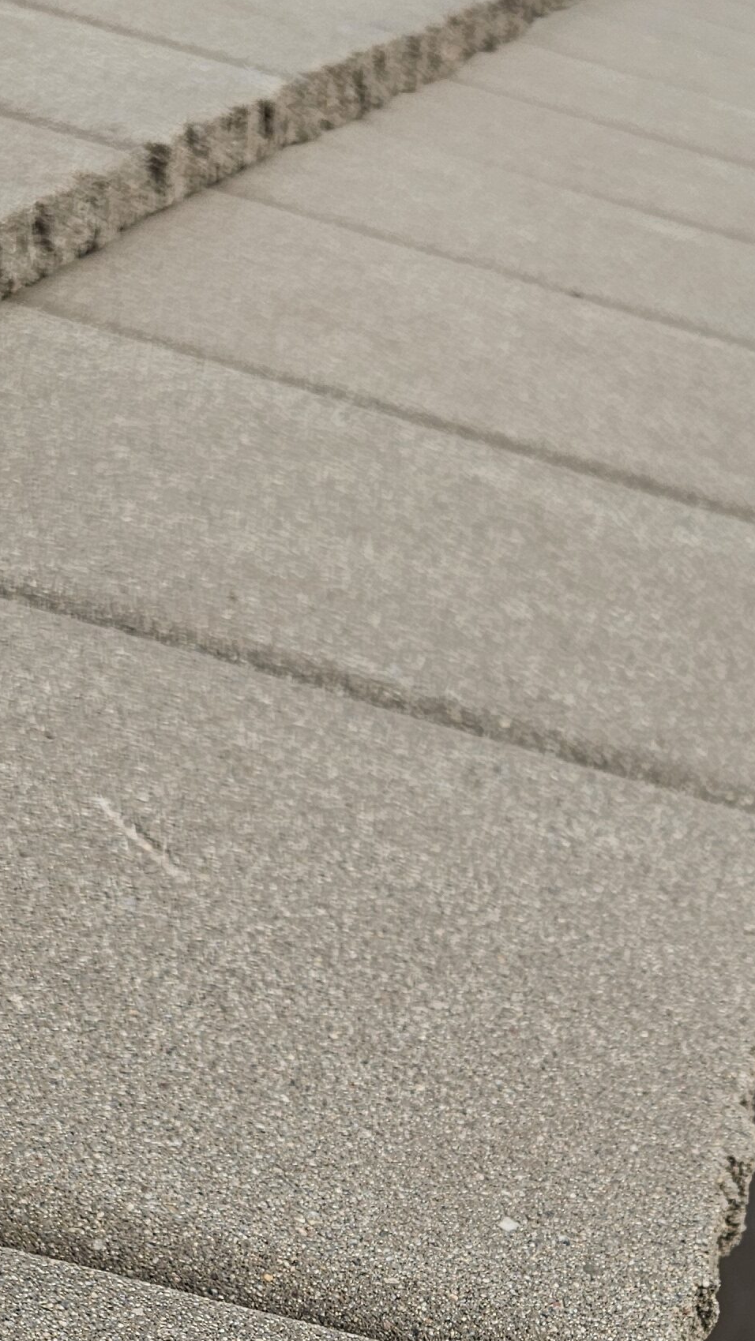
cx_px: 836
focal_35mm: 59
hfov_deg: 19.5
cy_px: 1536
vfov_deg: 30.9
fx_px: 2099
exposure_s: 1/1044
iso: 20
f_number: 1.7
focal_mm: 6.3
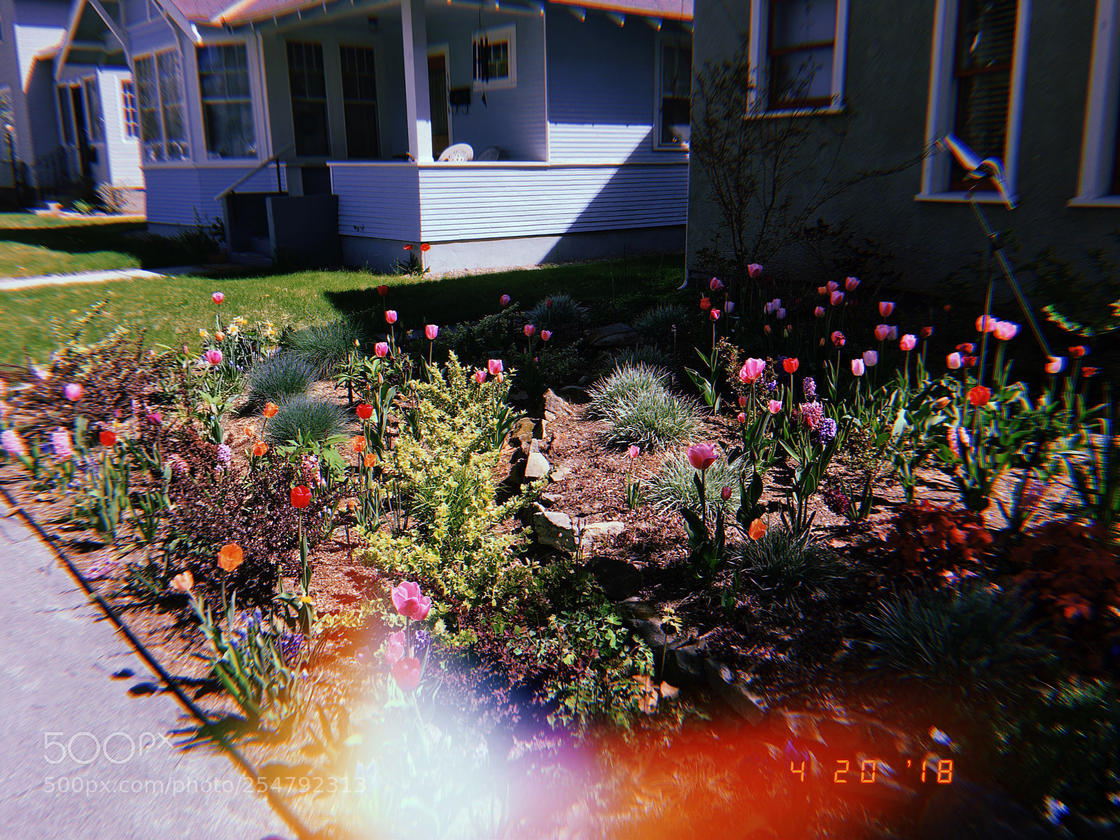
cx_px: 560
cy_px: 420
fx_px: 938
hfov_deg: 61.7
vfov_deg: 48.2
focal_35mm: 29
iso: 25
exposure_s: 1/705
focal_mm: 4.15
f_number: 2.2
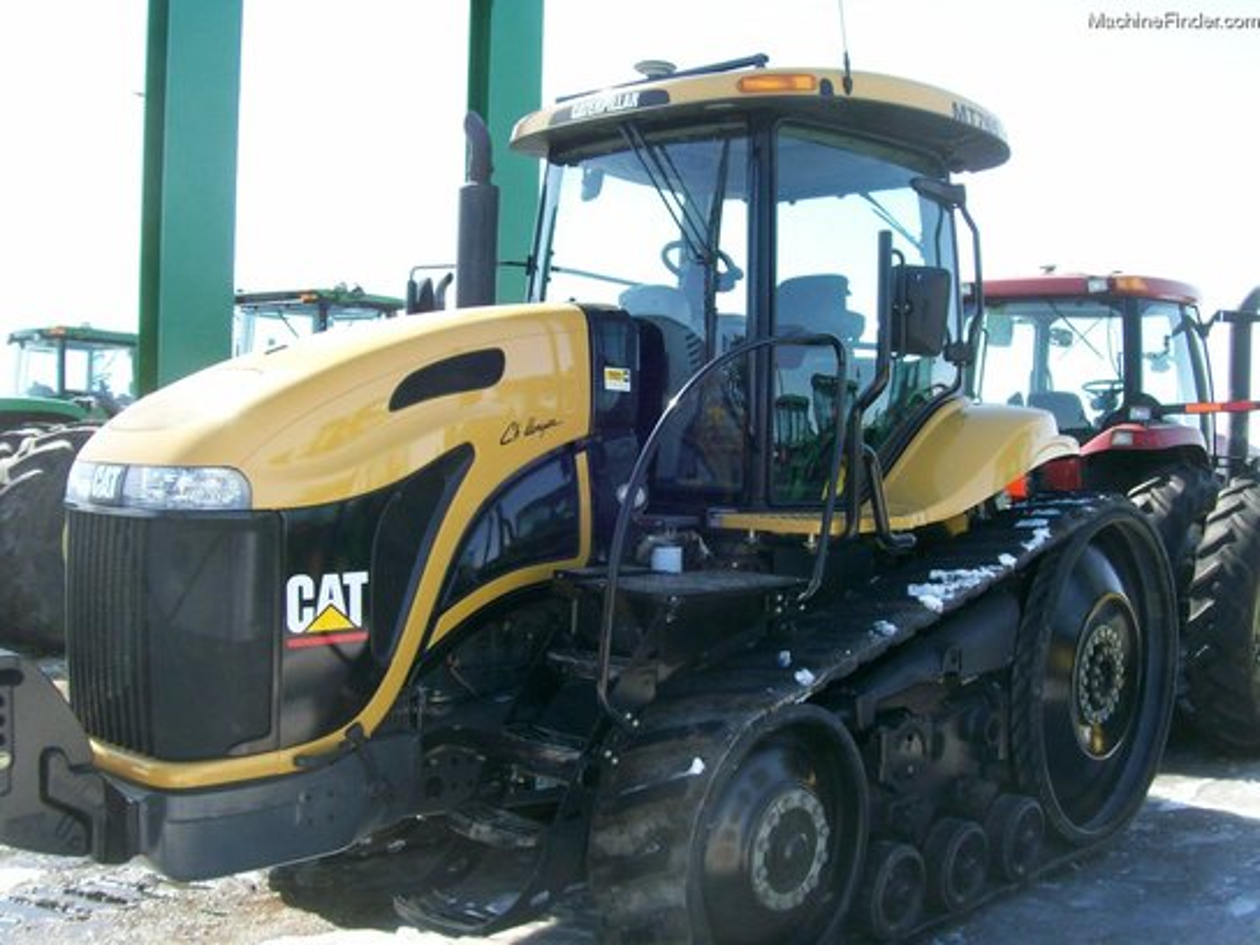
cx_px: 630
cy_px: 472
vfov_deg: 39.7
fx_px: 1310
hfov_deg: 51.4
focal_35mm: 36
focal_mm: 6
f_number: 4.8
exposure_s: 1/308
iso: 80
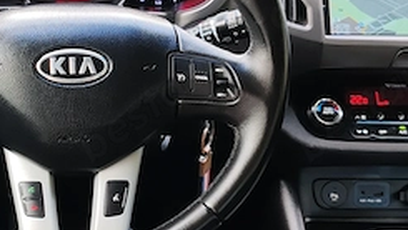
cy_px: 102
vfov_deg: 16.8
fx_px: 779
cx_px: 98
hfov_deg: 28.9
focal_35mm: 72
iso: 320
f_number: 1.9
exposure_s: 1/100
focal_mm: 6.12
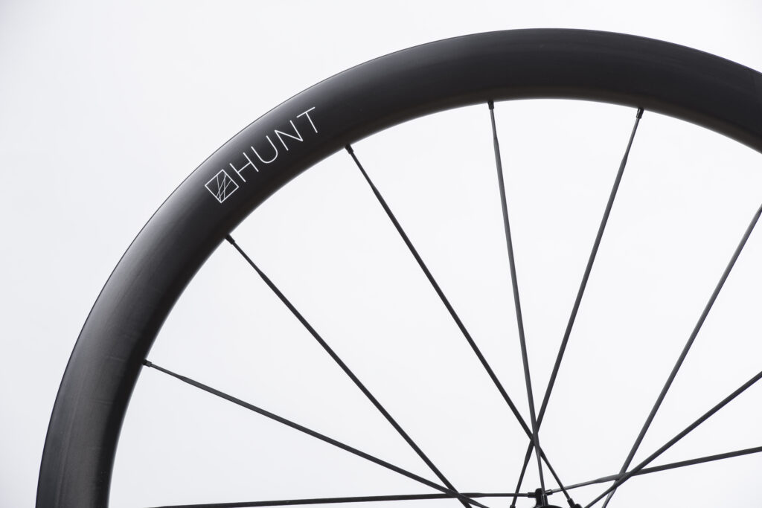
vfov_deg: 7.0
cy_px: 254
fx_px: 4128
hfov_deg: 10.5
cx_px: 381
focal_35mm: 195
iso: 80
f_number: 10
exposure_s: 1/125
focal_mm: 195
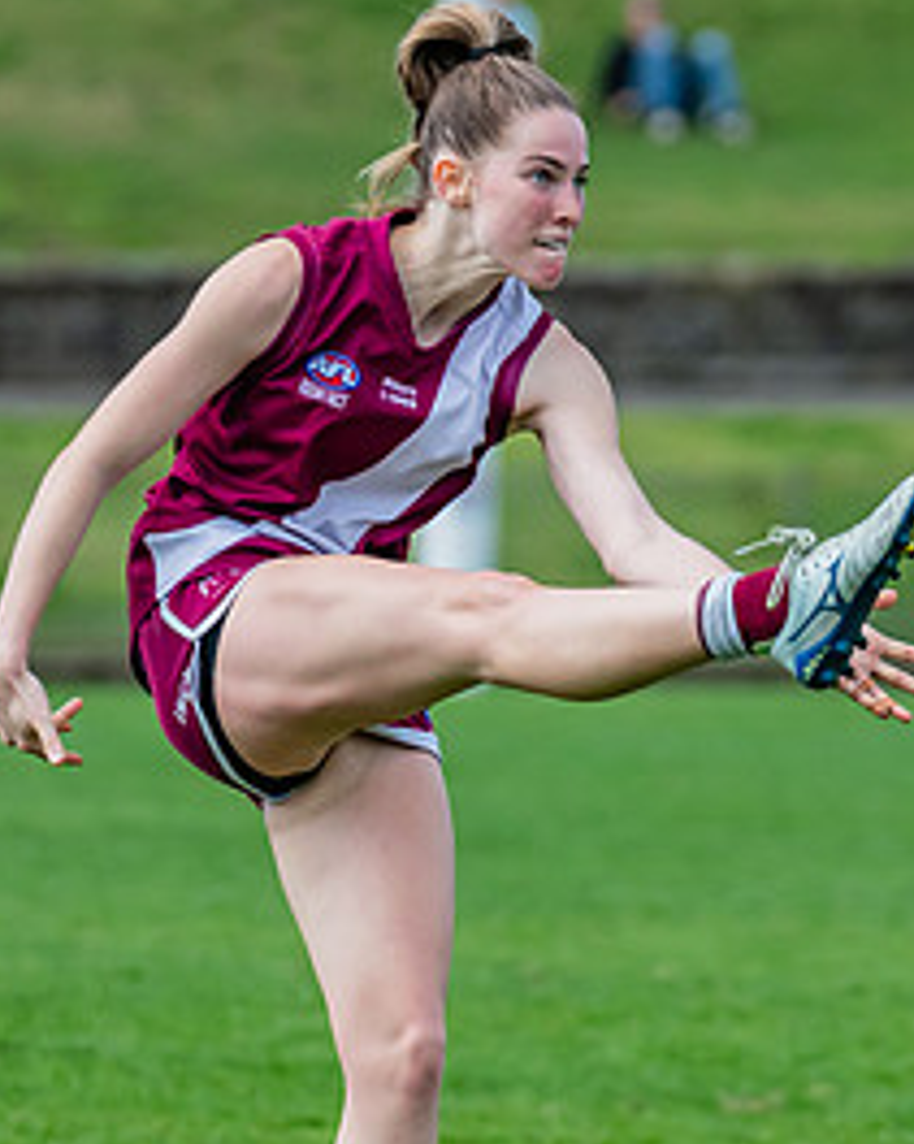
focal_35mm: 828
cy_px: 826
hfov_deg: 1.9
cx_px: 310
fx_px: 28014
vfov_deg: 2.3
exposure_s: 1/1600
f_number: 5.6
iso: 800
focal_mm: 290
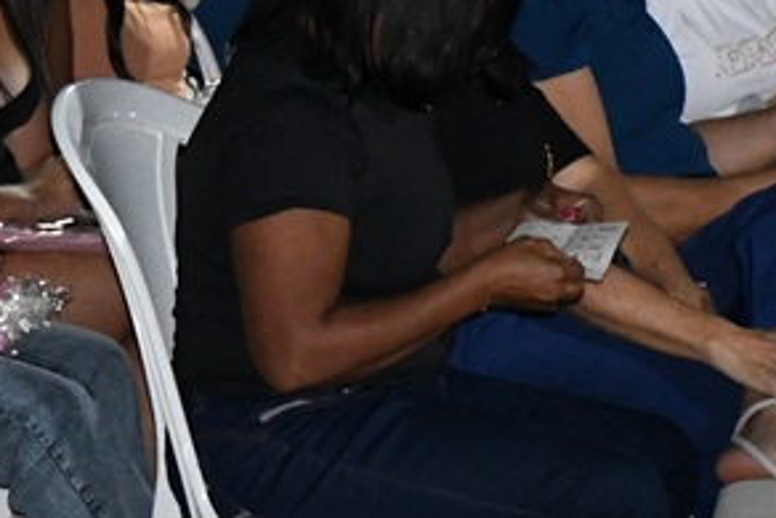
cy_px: 325
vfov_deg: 4.4
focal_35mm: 316
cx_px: -77
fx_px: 6815
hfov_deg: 6.5
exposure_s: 1/250
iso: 8000
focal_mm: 60
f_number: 5
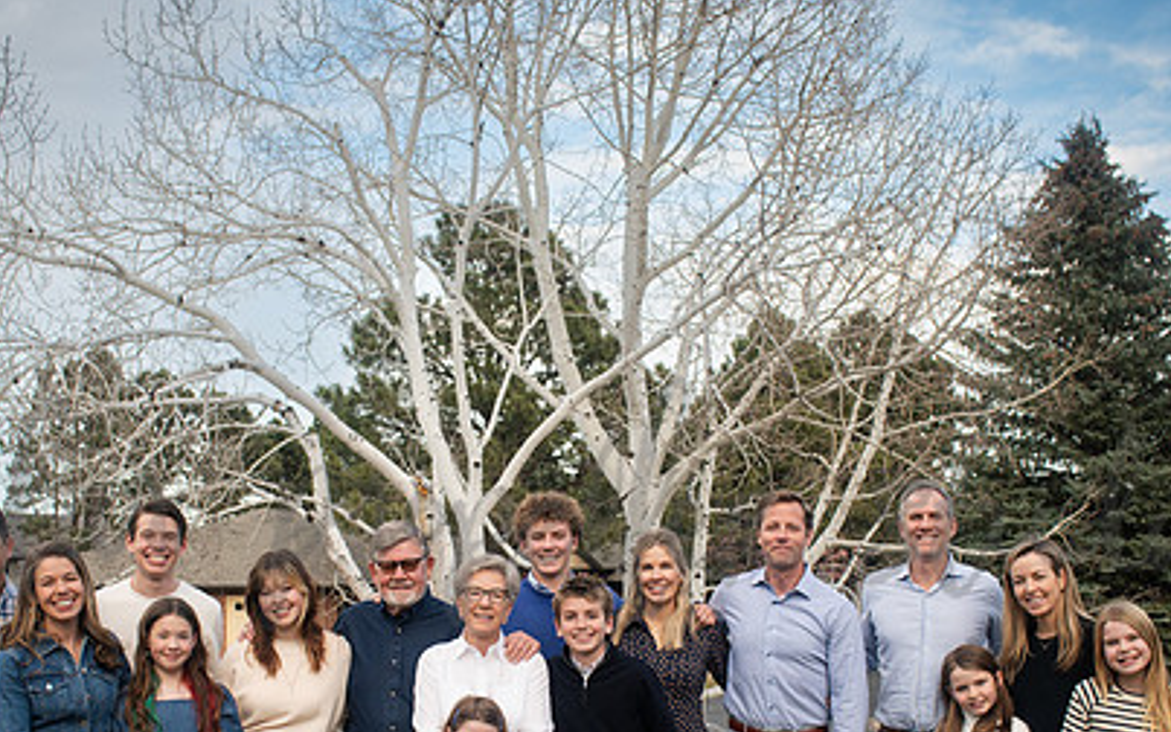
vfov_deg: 30.3
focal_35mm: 42
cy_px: 489
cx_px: 547
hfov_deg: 47.2
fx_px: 1341
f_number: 6.3
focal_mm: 28
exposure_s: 1/250
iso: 640
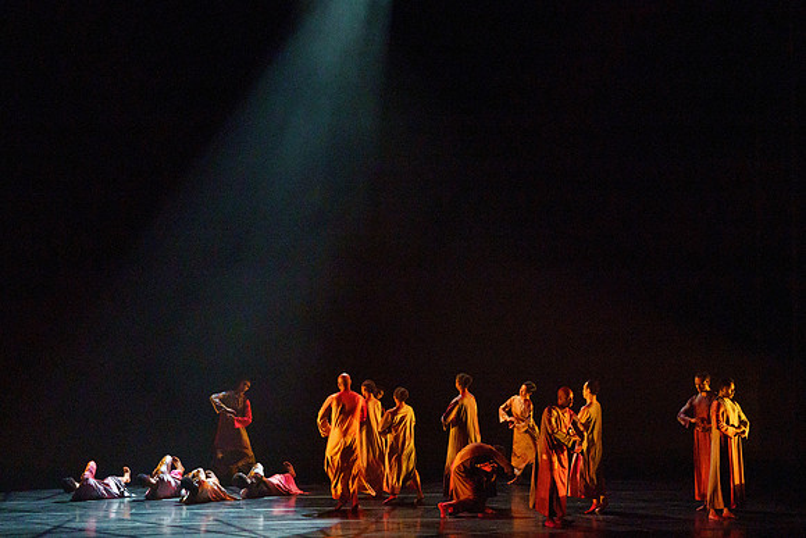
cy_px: 228
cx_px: 383
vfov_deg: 11.4
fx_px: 2682
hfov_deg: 17.1
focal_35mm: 120
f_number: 5.6
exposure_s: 1/250
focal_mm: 100
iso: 5000
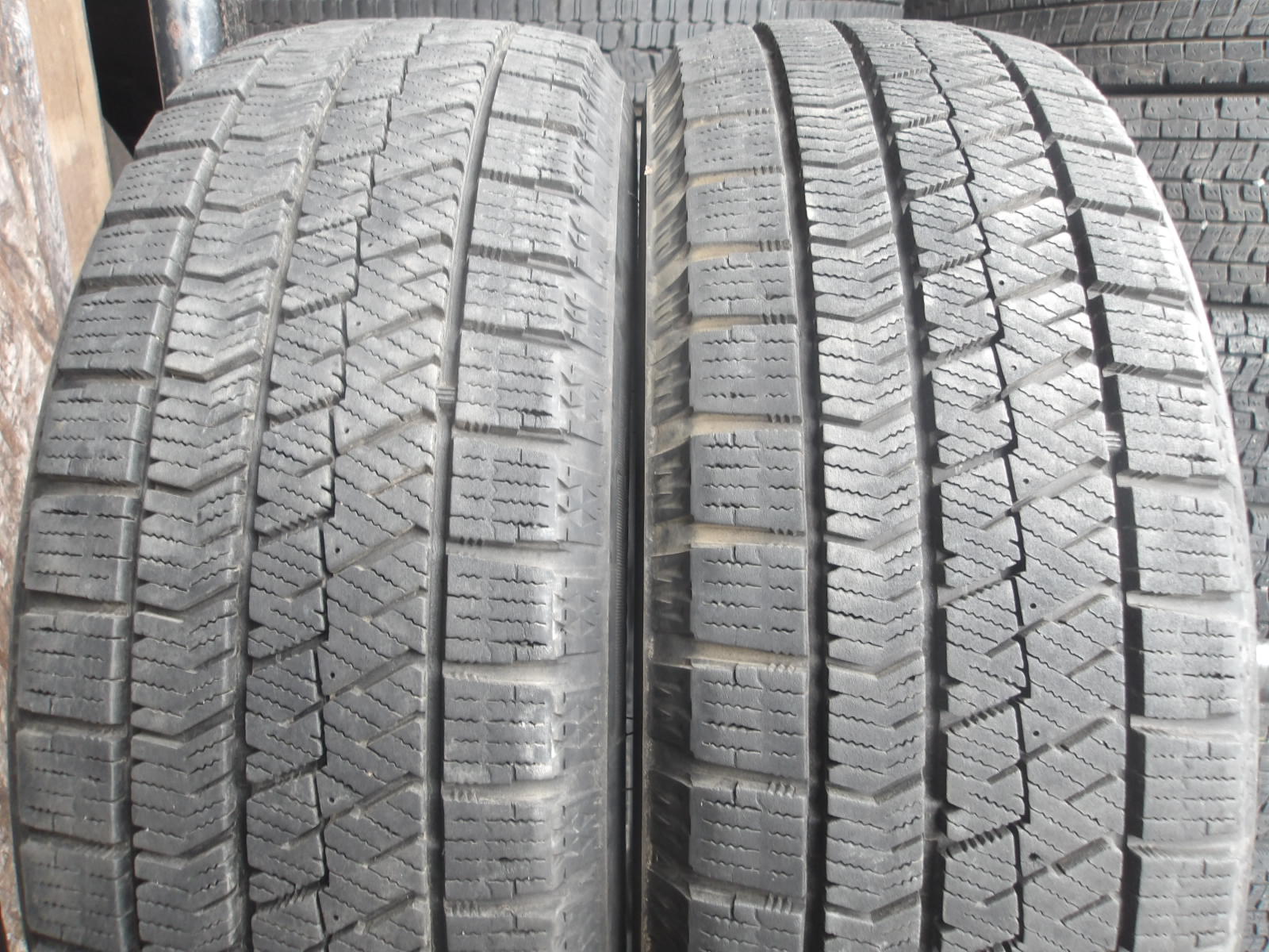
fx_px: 990
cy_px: 476
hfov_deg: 65.3
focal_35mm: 27
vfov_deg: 51.4
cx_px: 634
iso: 251
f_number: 3
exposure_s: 1/15
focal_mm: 4.9
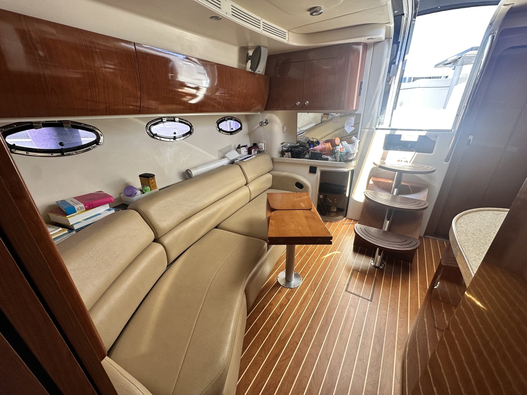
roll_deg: +1.7
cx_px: 264
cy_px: 198
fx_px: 213
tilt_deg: -24.0
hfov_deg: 102.1
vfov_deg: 85.7
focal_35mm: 14
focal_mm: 2.22
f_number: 2.2
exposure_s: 1/99
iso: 80
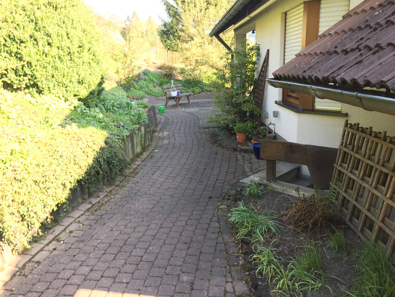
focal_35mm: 29
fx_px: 331
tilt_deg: -13.0
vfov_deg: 48.2
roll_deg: +1.2
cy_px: 148
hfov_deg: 61.7
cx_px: 198
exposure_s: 1/50
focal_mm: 4.15
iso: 25
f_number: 2.2
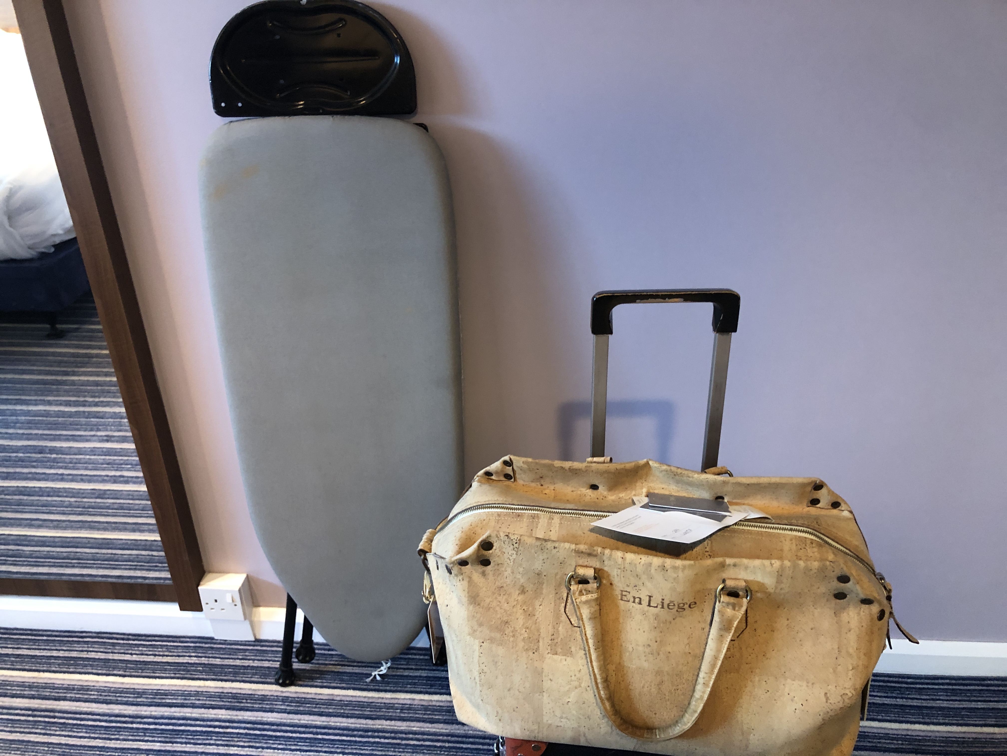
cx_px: 504
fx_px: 815
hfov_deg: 63.4
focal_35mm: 28
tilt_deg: -27.7
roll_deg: +2.1
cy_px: 378
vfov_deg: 49.7
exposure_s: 1/11
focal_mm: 3.99
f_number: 1.8
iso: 100
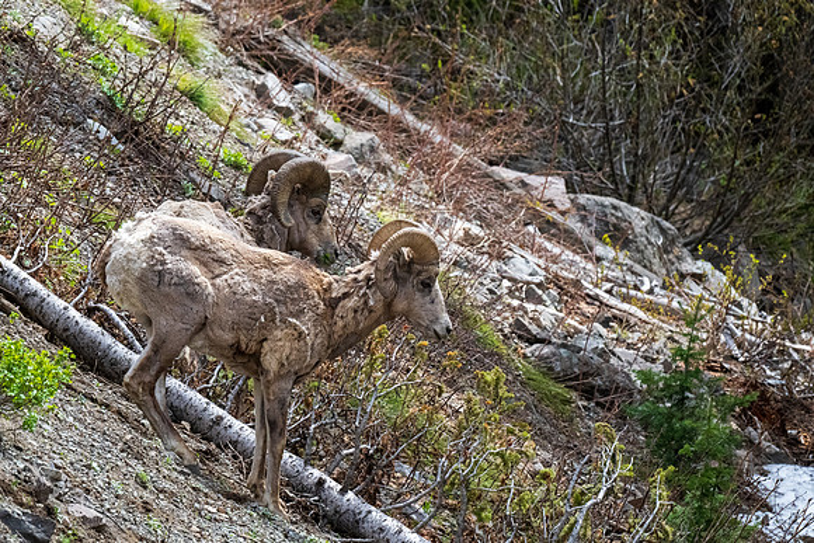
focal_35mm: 424
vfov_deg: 3.2
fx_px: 9600
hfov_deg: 4.9
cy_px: 303
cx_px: 359
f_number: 14
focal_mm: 380
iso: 5000
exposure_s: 1/1600
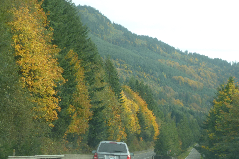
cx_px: 120
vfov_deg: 15.9
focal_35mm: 86
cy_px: 89
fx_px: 571
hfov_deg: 23.6
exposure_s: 1/100
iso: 100
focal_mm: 14.8
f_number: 4.8
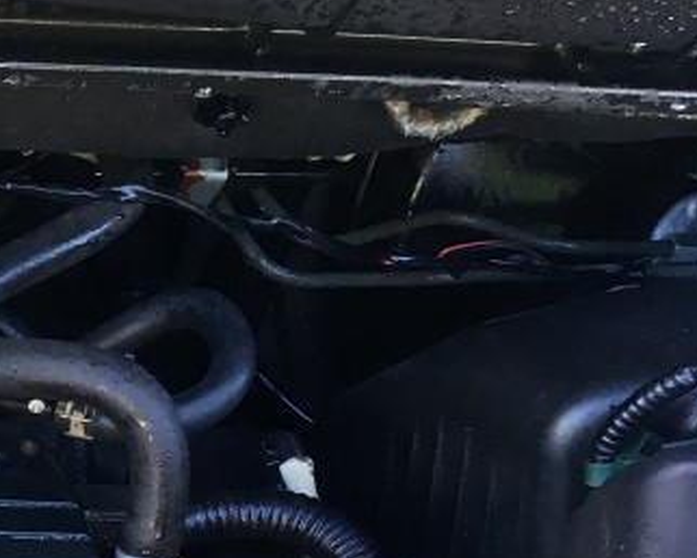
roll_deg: -5.8
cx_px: -398
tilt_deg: -44.7
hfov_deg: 18.4
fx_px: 1858
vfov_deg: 16.1
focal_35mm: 90
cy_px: 761
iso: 25
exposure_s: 1/30
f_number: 2.2
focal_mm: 4.15
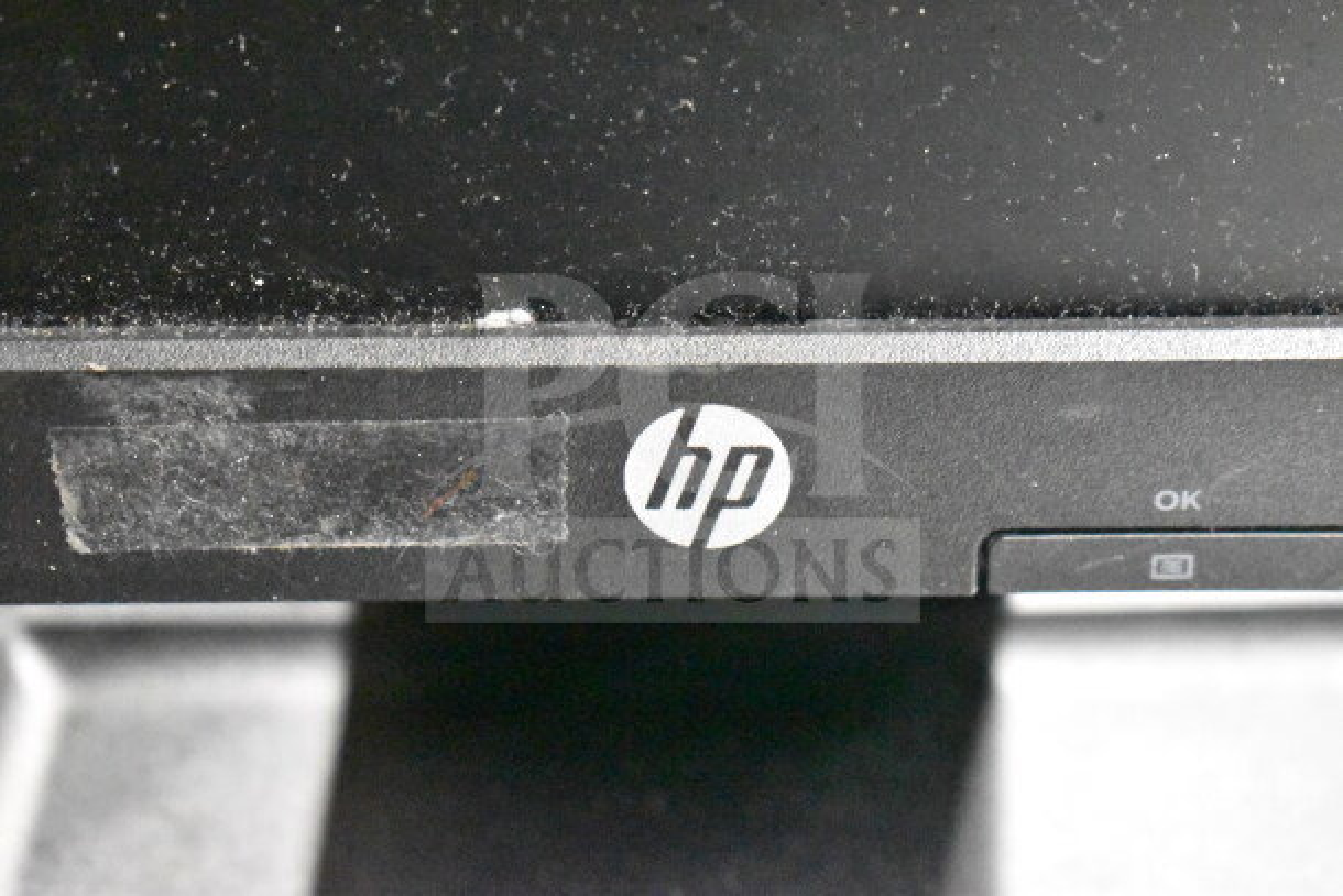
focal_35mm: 82
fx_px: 3078
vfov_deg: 16.6
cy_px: 448
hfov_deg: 24.6
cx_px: 672
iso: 25600
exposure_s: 1/50
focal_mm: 55
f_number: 5.6
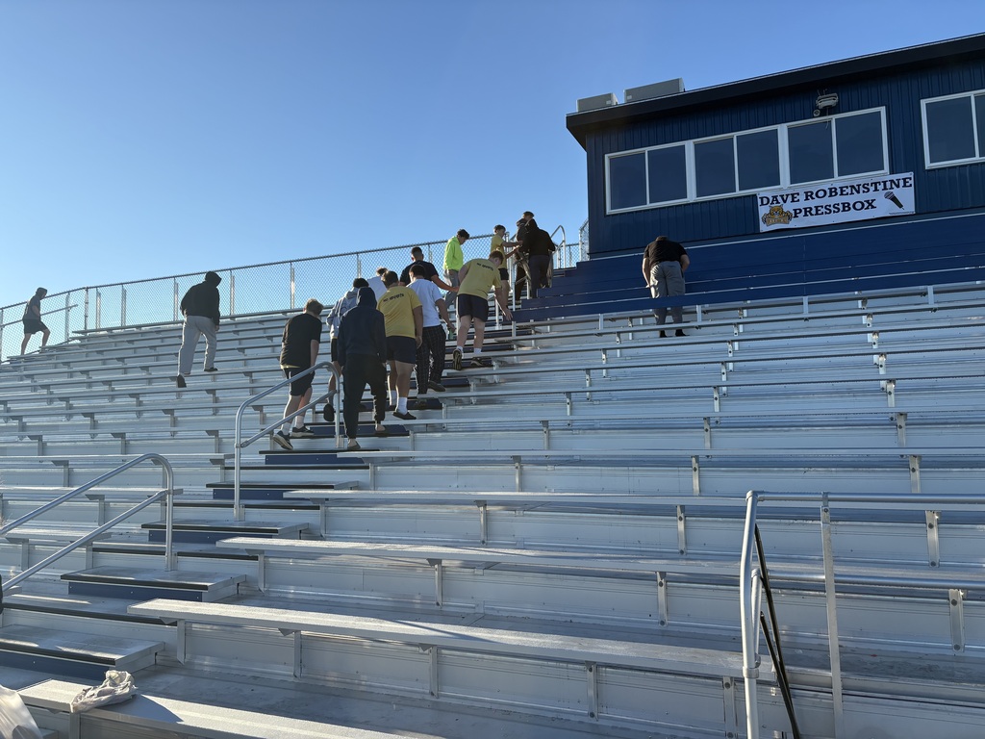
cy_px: 370
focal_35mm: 26
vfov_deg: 53.1
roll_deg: +1.0
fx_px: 740
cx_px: 492
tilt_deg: +5.7
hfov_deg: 67.3
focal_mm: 5.96
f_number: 1.6
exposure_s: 1/2012
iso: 50
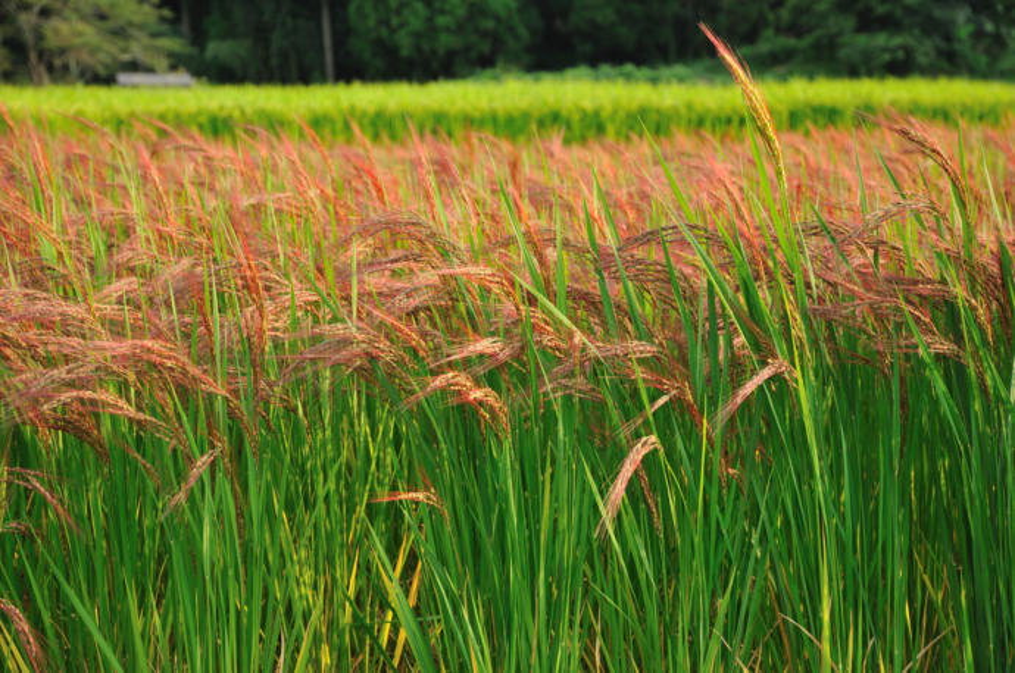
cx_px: 508
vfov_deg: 18.9
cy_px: 336
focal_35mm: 72
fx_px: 2027
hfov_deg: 28.1
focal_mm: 48
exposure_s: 1/100
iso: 200
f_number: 5
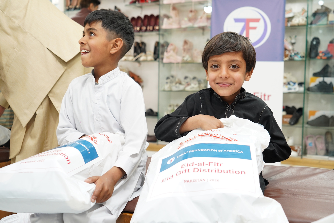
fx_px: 362
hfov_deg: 49.6
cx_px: 167
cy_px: 112
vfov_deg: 34.2
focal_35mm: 39
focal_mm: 39
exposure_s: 1/160
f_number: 4.5
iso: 1000
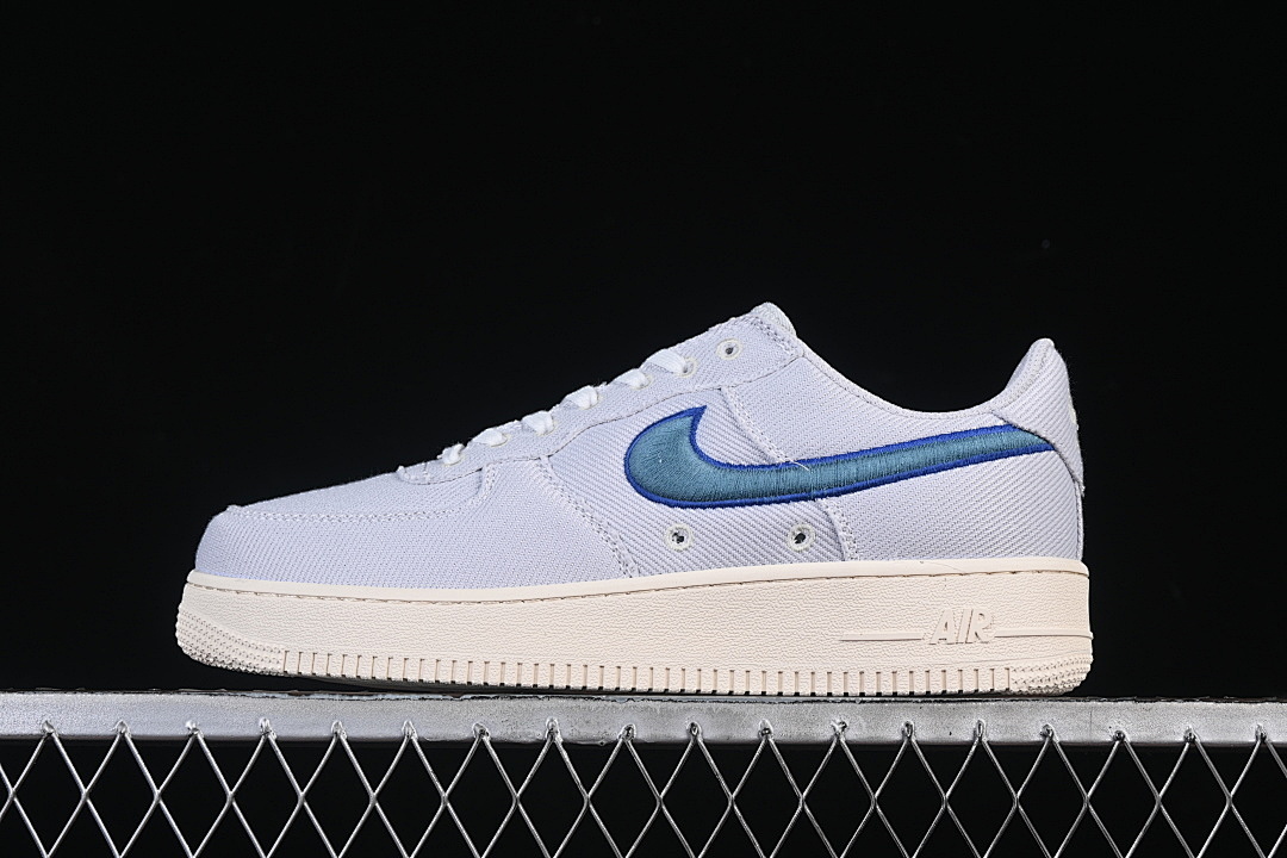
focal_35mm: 75
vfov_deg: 18.2
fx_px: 2681
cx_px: 644
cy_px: 429
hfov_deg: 27.0
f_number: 8
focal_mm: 50
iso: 160
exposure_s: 1/80
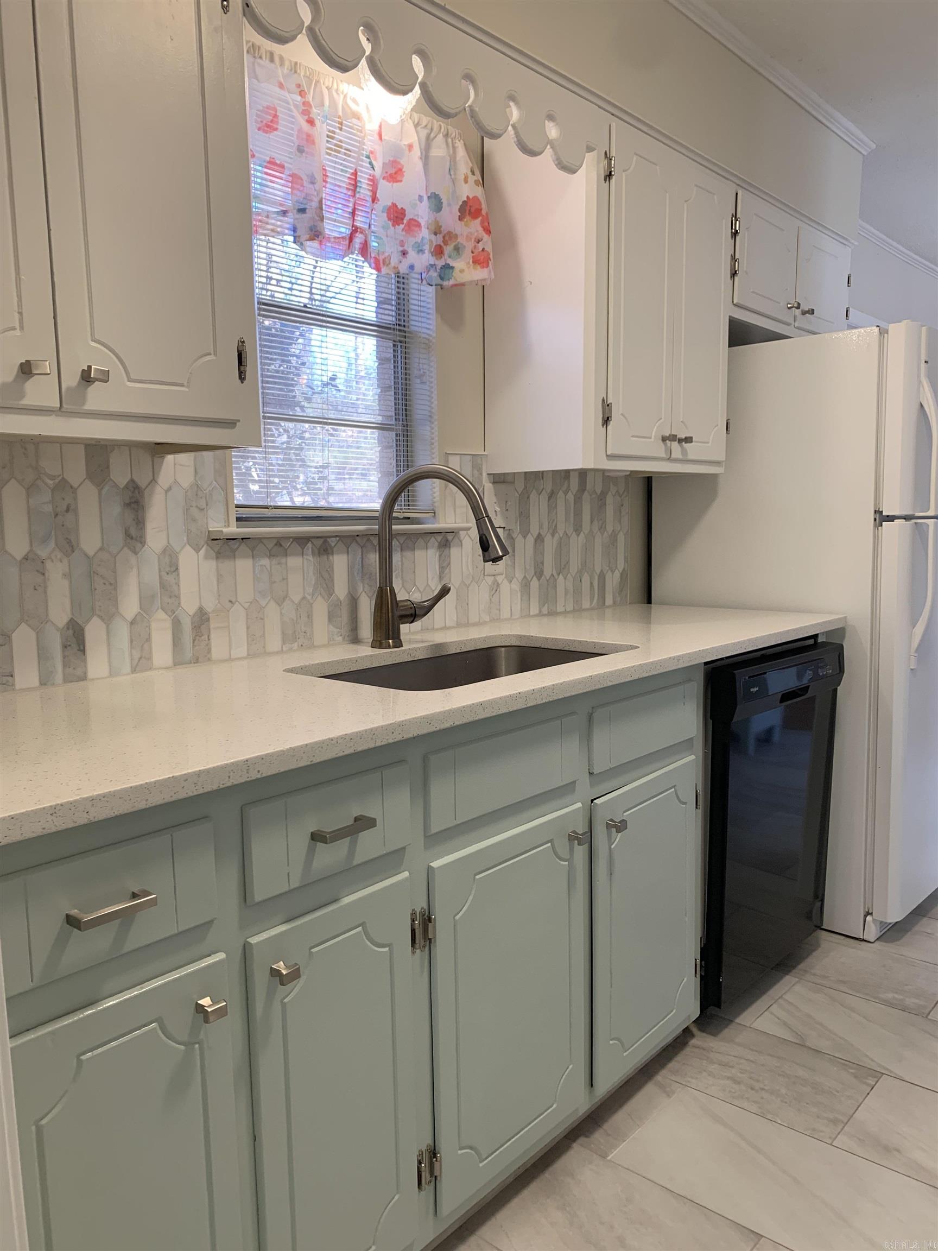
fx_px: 939
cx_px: 469
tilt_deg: -5.8
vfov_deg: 67.3
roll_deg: +0.7
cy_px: 626
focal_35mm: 26
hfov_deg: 53.1
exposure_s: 1/60
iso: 50
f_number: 1.8
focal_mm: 4.25
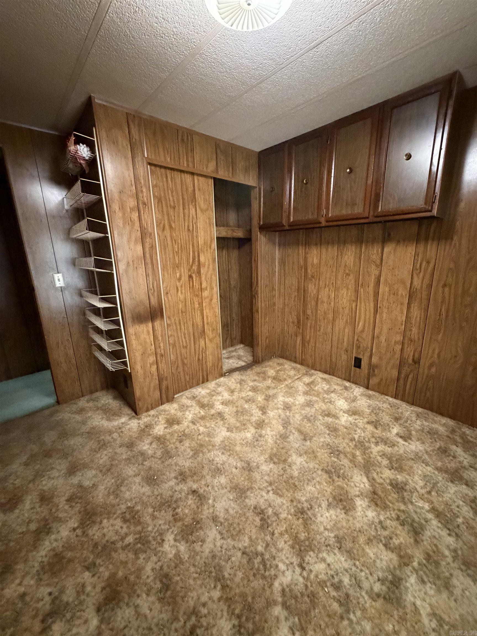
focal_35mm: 14
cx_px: 238
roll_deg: +1.9
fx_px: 257
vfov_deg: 102.1
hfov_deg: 85.7
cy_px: 318
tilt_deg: -14.0
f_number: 2.2
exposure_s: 1/60
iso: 1250
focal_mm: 2.22
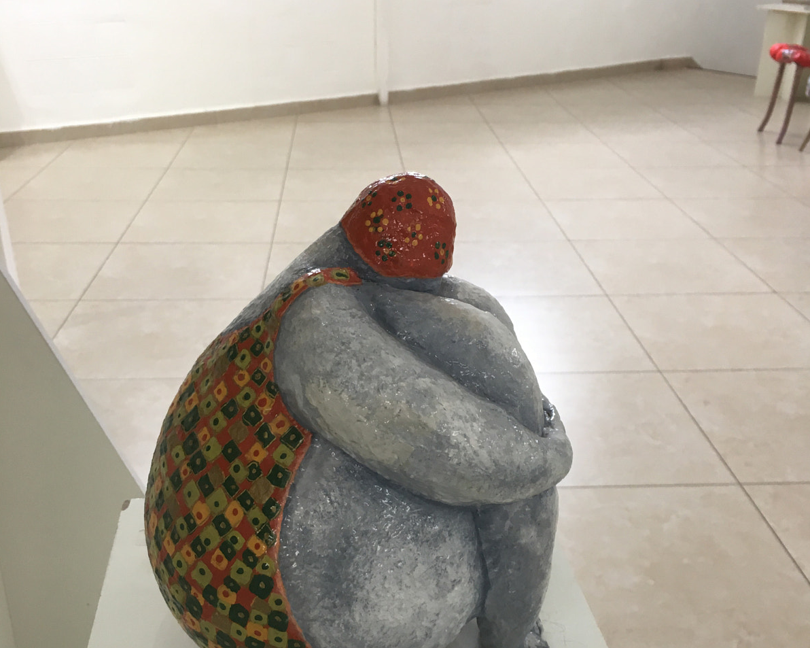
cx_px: 404
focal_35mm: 38
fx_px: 911
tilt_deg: -24.9
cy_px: 358
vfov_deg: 39.1
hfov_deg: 47.9
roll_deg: -1.5
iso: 64
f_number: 2.2
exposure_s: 1/33
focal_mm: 4.15
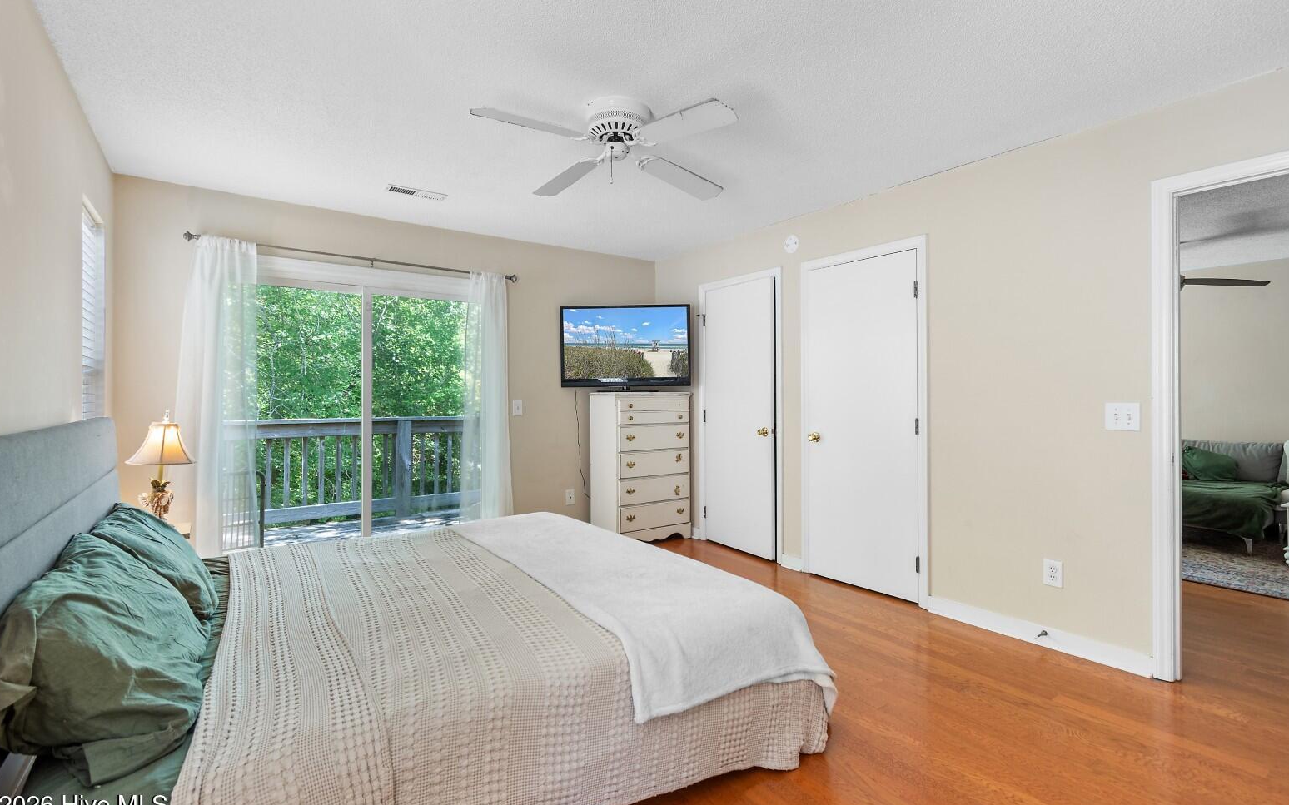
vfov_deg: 71.2
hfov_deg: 97.8
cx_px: 649
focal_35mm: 16
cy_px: 396
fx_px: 562
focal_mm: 10
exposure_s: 1/3
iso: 100
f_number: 4.5
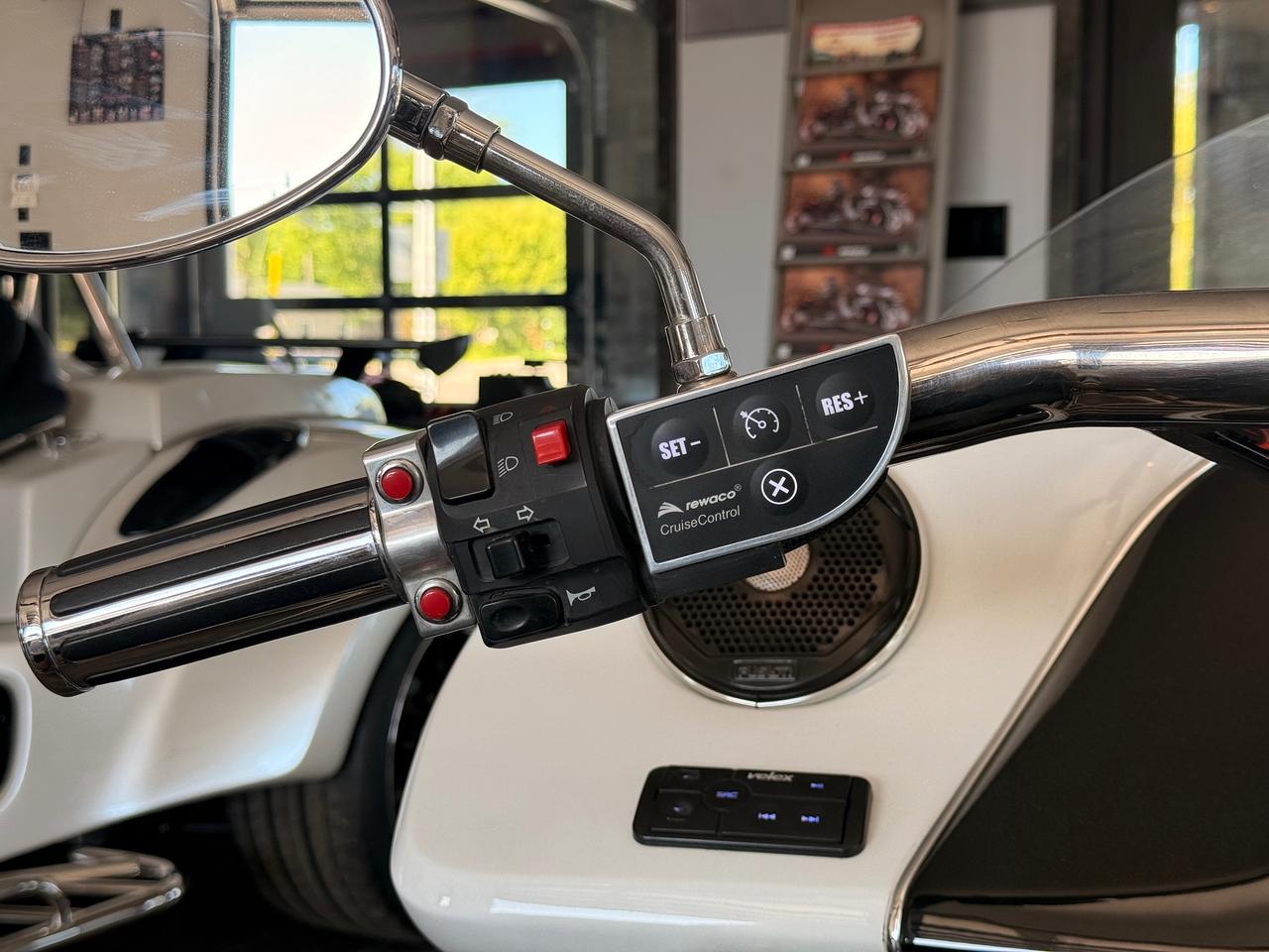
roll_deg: +0.0
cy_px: 476
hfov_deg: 39.7
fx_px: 1760
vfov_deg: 30.3
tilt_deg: -4.0
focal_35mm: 48
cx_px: 634
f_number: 1.78
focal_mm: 6.76
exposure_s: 1/239
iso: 80
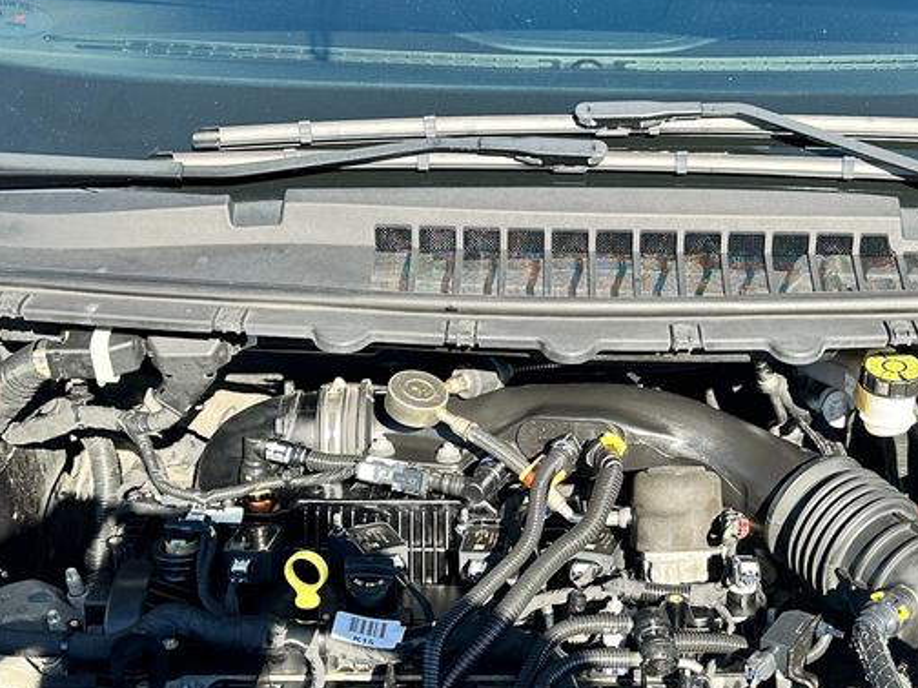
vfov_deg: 24.0
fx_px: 1618
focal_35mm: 61
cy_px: 437
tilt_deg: -31.2
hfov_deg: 31.5
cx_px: 579
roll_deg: +0.1
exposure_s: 1/773
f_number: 1.78
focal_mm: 6.86
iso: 80
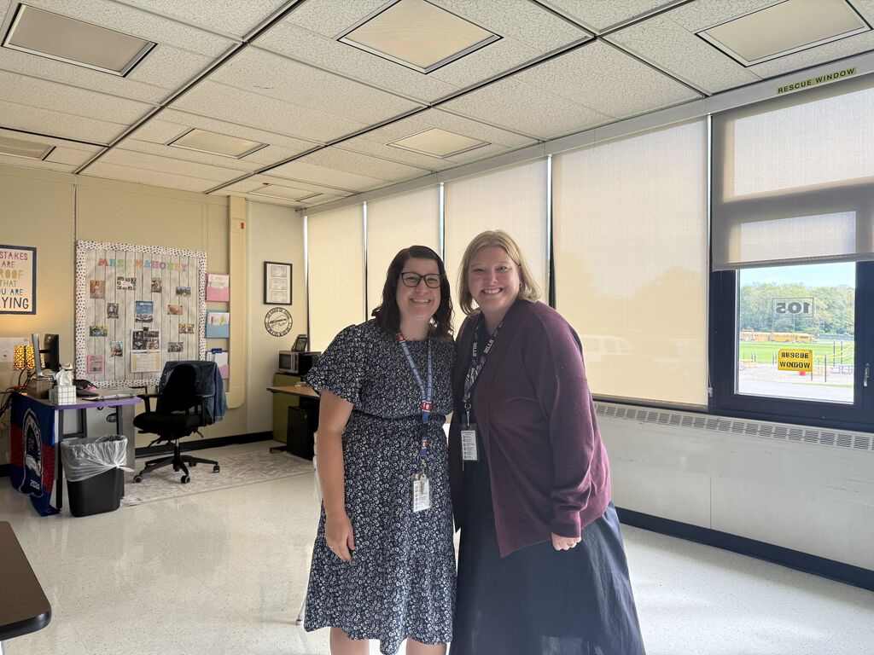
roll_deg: -0.4
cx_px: 437
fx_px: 606
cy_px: 328
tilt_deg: +0.3
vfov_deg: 56.8
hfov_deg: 71.6
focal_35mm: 24
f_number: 1.78
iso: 80
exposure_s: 1/180
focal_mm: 6.76
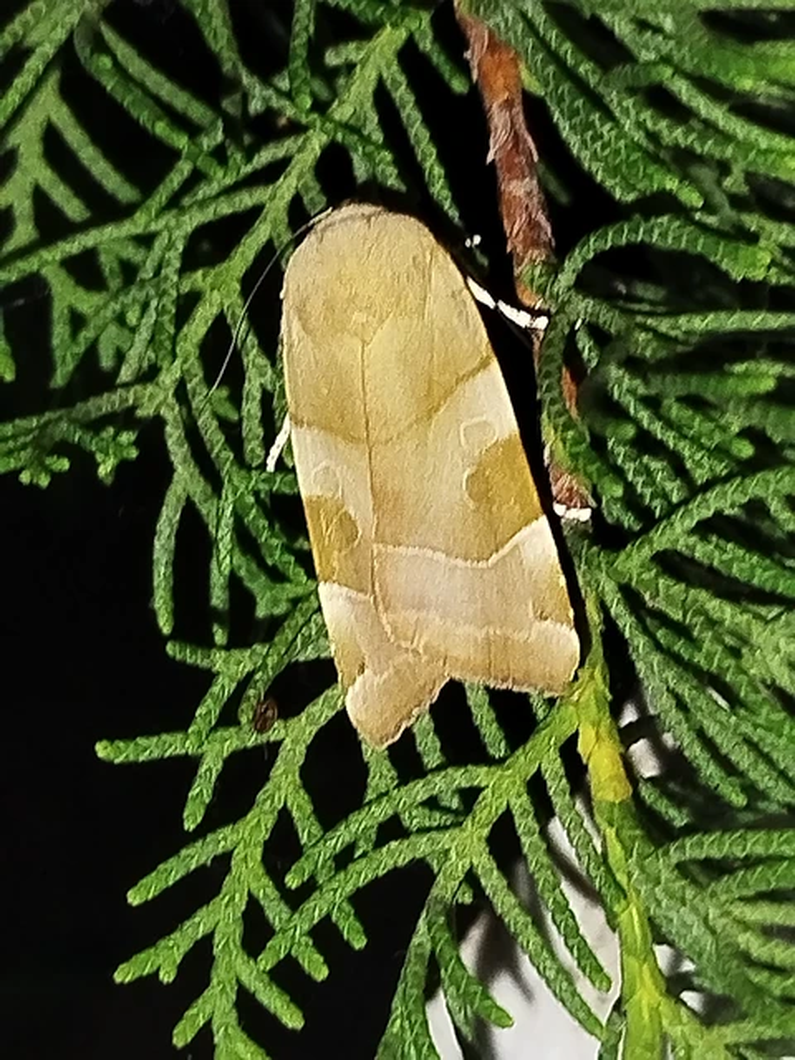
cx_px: 398
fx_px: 3001
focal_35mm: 98
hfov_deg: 15.1
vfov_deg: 20.0
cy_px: 530
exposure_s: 1/33
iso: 320
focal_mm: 5.31
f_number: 1.7
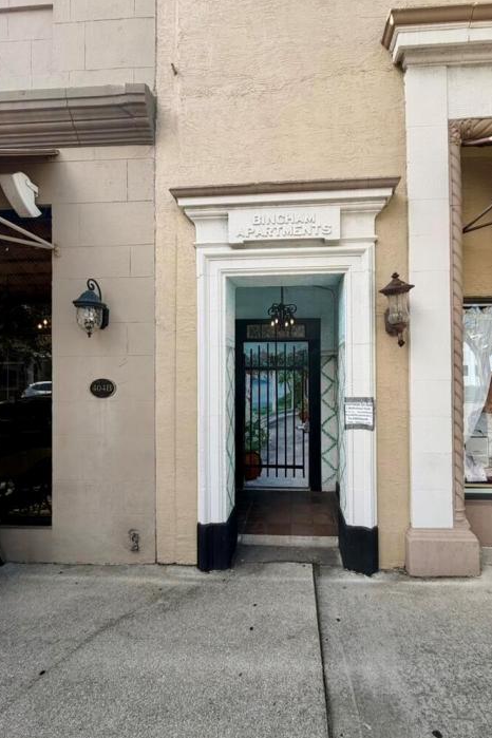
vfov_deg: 100.4
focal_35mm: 15
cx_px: 278
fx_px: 307
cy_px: 374
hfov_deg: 77.0
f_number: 2.2
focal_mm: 2.22
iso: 50
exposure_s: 1/502
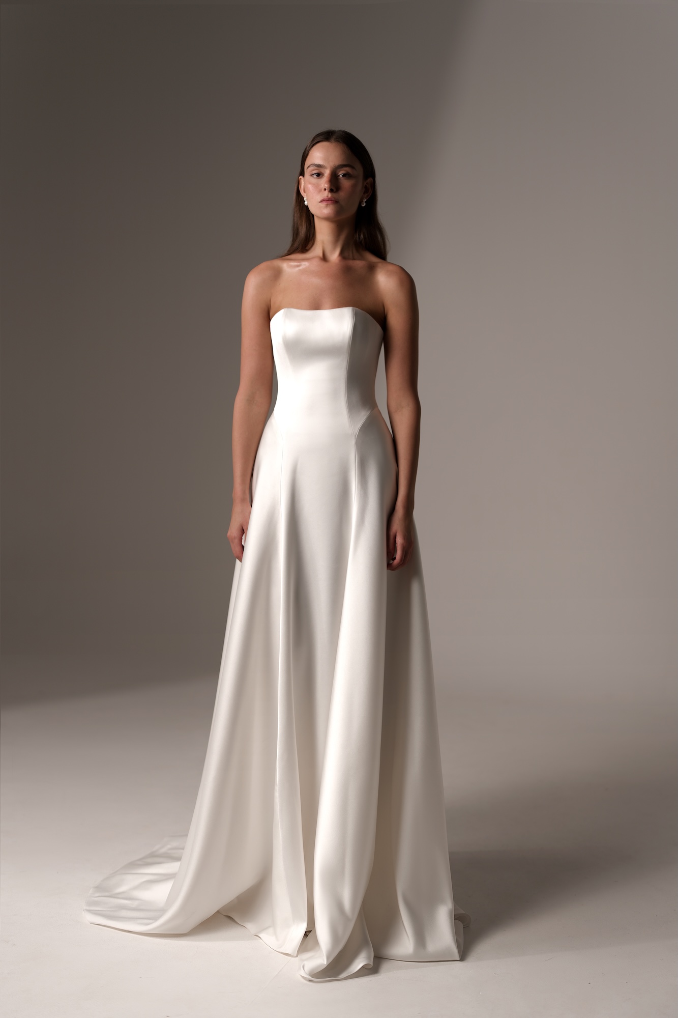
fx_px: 1413
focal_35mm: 50
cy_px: 509
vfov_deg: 39.6
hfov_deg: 27.0
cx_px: 339
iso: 50
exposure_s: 1/400
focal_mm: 50
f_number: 1.2
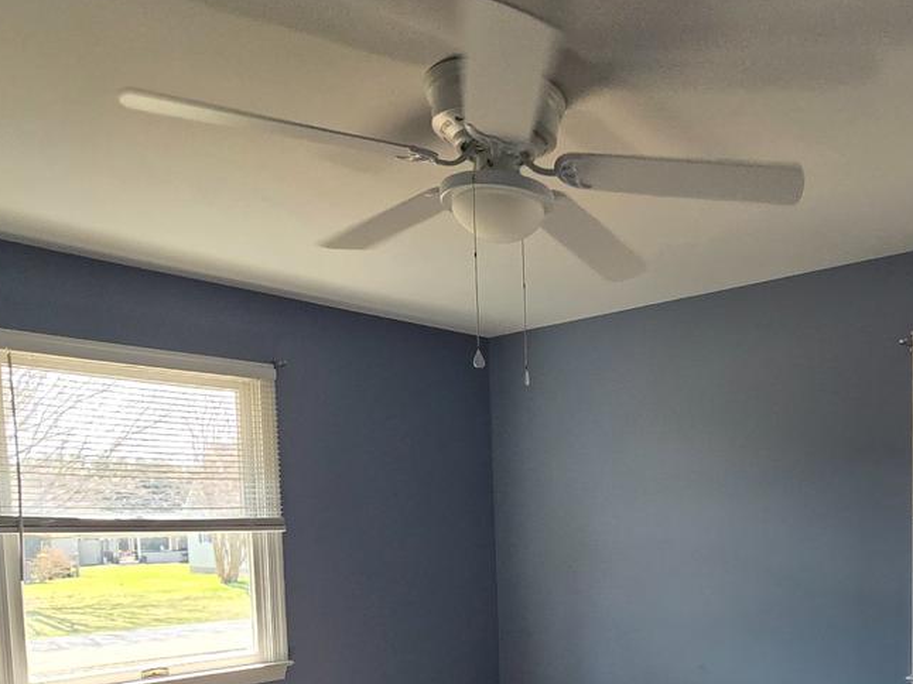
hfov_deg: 57.3
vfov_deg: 44.7
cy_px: 589
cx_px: 725
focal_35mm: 29
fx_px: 765
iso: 250
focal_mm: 2.2
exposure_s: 1/359
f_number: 2.2
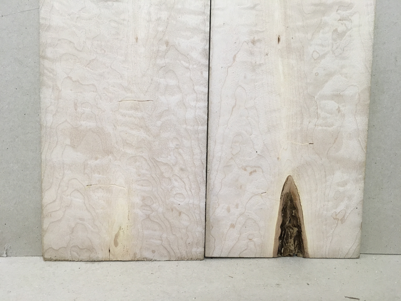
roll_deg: -2.7
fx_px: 336
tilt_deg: -15.4
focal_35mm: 29
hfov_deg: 61.7
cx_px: 200
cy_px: 150
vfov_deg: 48.2
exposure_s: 1/33
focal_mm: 4.15
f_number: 2.2
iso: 64
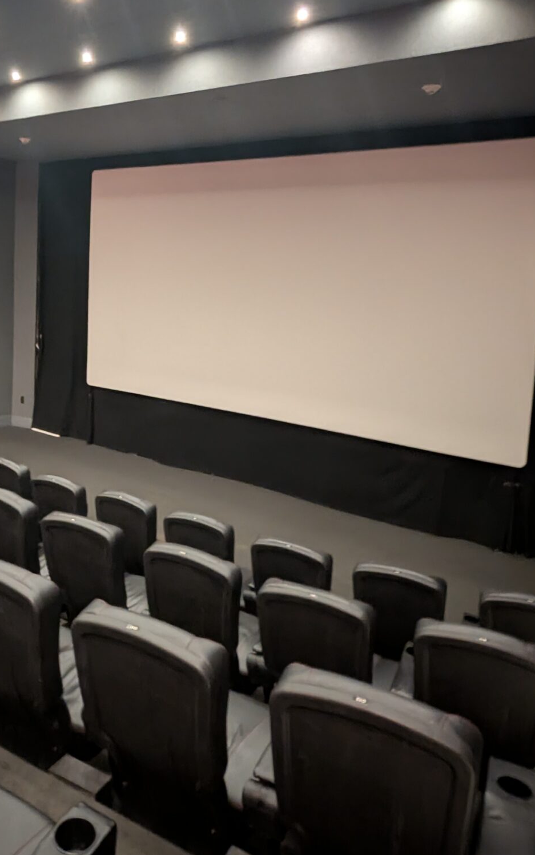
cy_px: 336
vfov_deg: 64.0
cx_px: 140
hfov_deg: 42.0
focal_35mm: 29
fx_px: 676
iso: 299
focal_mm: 2.35
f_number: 2.2
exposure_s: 1/1.58
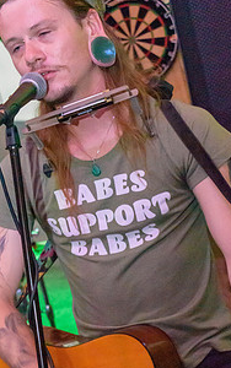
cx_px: 85
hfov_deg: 15.0
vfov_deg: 23.7
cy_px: 229
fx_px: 875
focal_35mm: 87
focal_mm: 38
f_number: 4.8
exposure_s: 1/60
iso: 11400
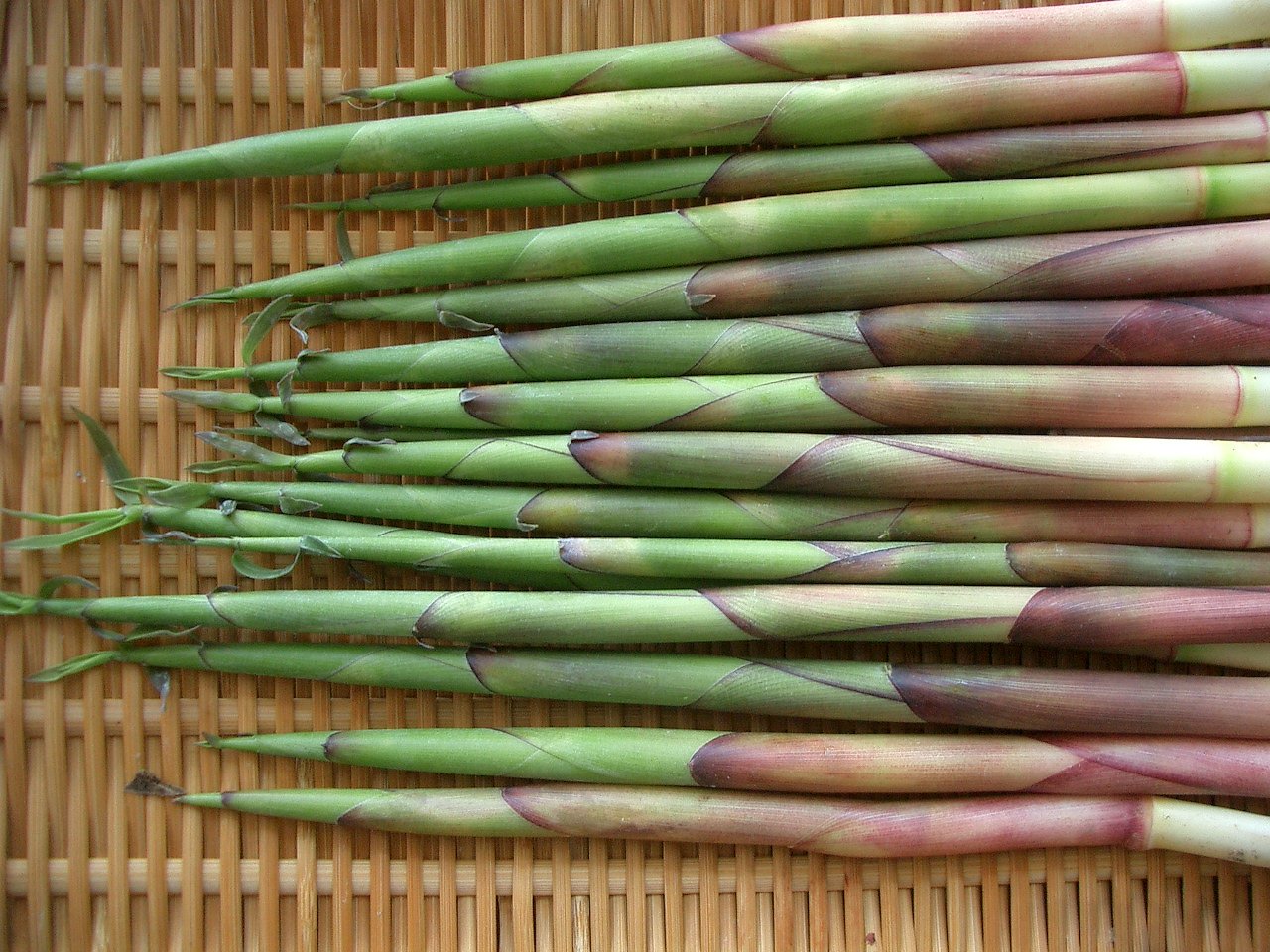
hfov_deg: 52.6
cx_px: 635
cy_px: 476
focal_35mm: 35
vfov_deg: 40.7
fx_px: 1284
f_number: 2.6
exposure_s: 1/60
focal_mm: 5.8
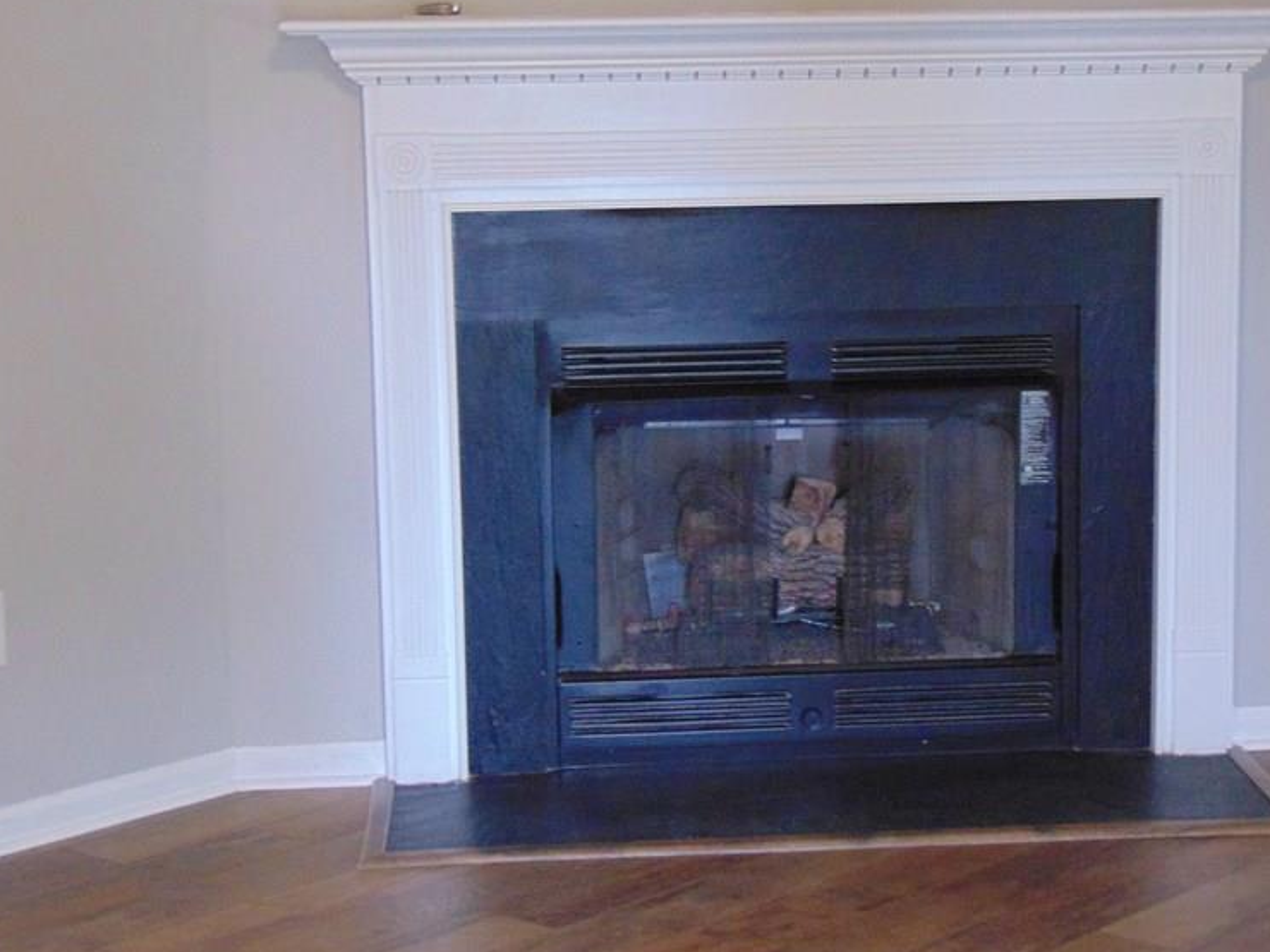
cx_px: 781
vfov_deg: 17.8
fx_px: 3045
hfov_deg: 23.5
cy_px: 499
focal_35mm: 83
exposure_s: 1/20
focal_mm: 10.8
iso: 500
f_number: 3.6
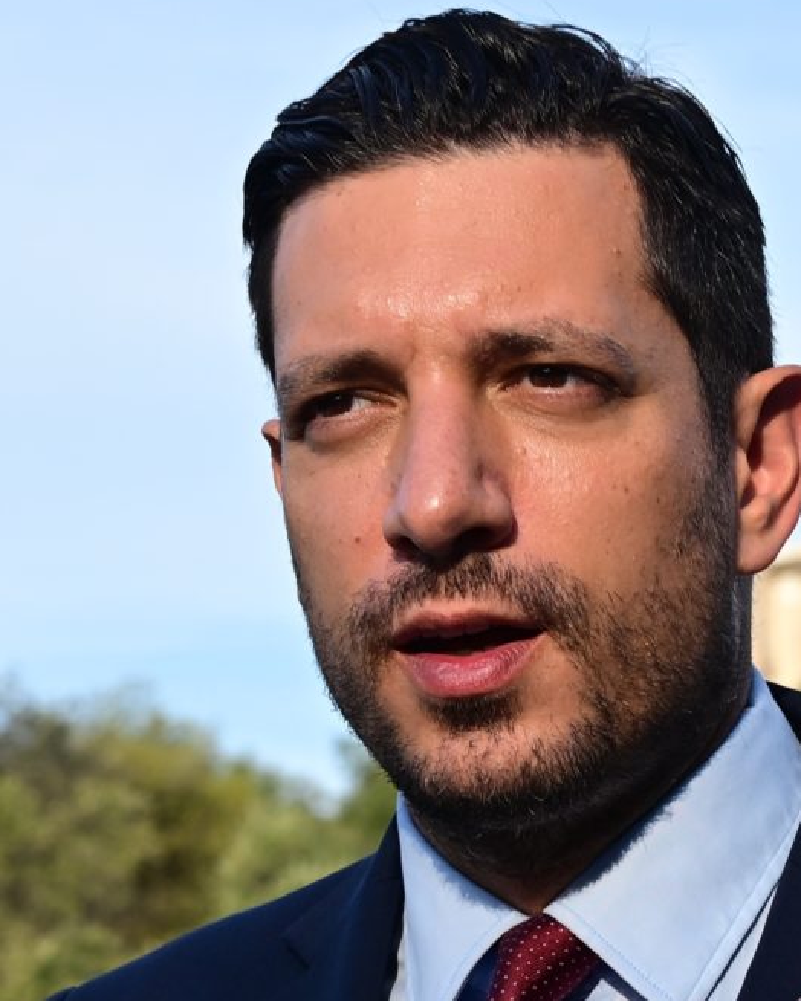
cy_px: 890
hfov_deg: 10.0
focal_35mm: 154
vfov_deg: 12.4
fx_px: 4564
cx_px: 804
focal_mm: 42
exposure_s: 1/500
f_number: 6.3
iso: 220
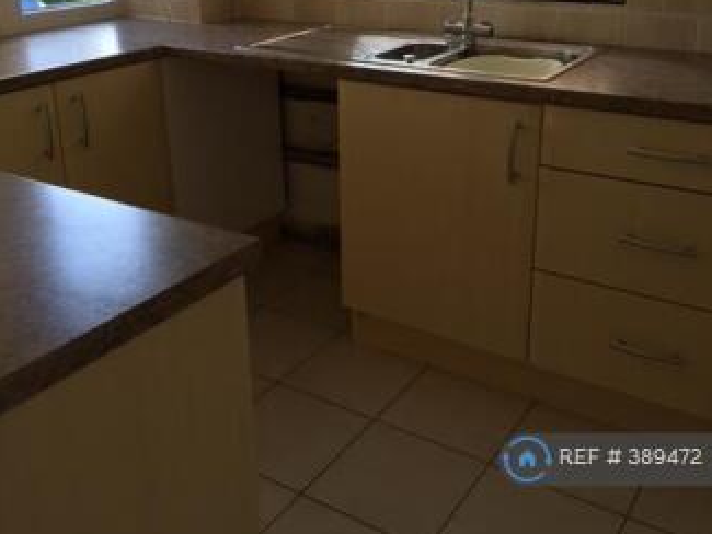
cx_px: 355
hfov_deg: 47.8
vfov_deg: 36.4
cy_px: 170
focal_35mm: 39
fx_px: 802
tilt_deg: -18.4
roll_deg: +1.3
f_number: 2.2
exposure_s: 1/100
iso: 40
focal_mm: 4.15
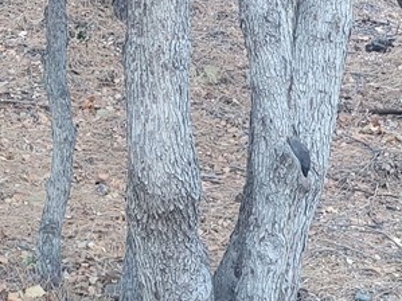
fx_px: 1033
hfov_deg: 21.9
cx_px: 292
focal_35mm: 89
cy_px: -13
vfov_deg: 16.2
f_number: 1.8
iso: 160
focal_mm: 5.4
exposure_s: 1/24
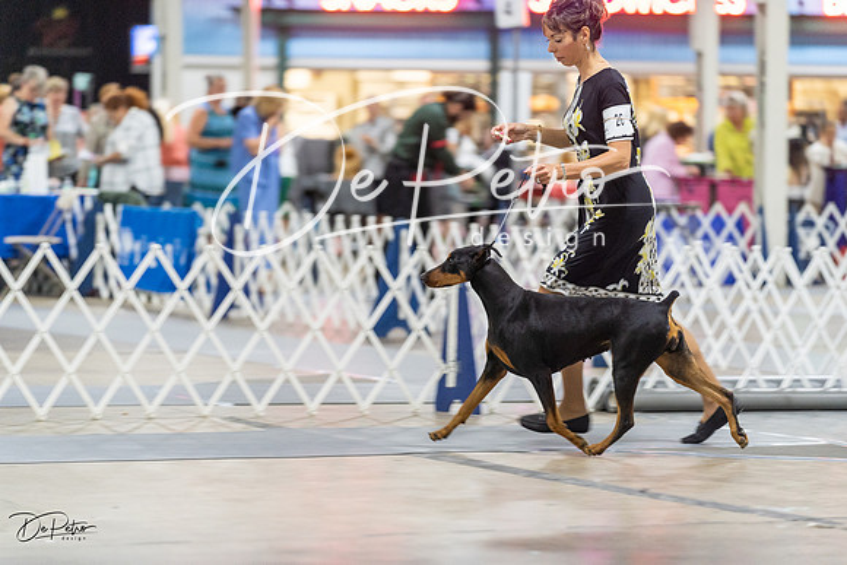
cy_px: 282
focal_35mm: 158
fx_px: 3718
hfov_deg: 13.0
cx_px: 424
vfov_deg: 8.7
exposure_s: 1/160
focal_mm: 158
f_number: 2.8
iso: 2500
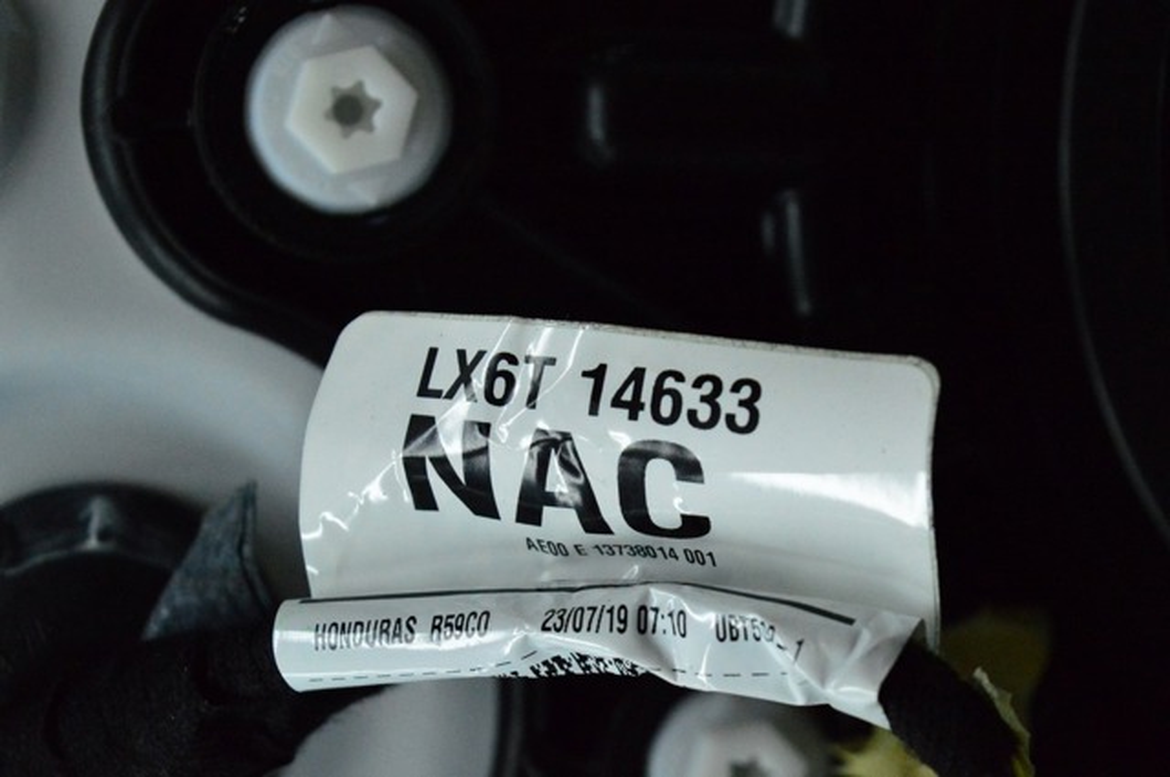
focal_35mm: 82
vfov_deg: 16.5
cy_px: 388
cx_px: 585
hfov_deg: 24.6
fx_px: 2678
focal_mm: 55
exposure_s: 1/800
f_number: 6.3
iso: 6400
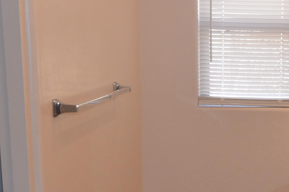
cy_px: 115
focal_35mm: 56
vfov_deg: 24.1
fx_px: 449
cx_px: 260
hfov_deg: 33.8
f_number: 4
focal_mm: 10
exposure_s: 1/80
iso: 400
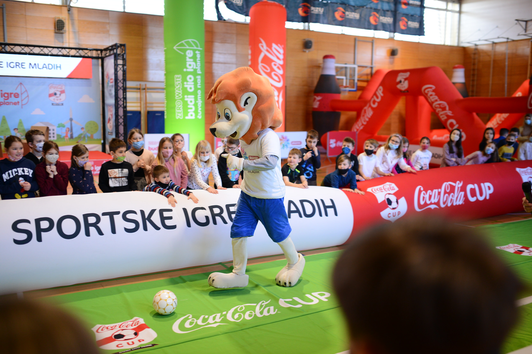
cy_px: 177
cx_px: 266
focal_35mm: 35
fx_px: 517
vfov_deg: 37.9
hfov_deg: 54.4
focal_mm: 35
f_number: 1.6
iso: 640
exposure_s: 1/320
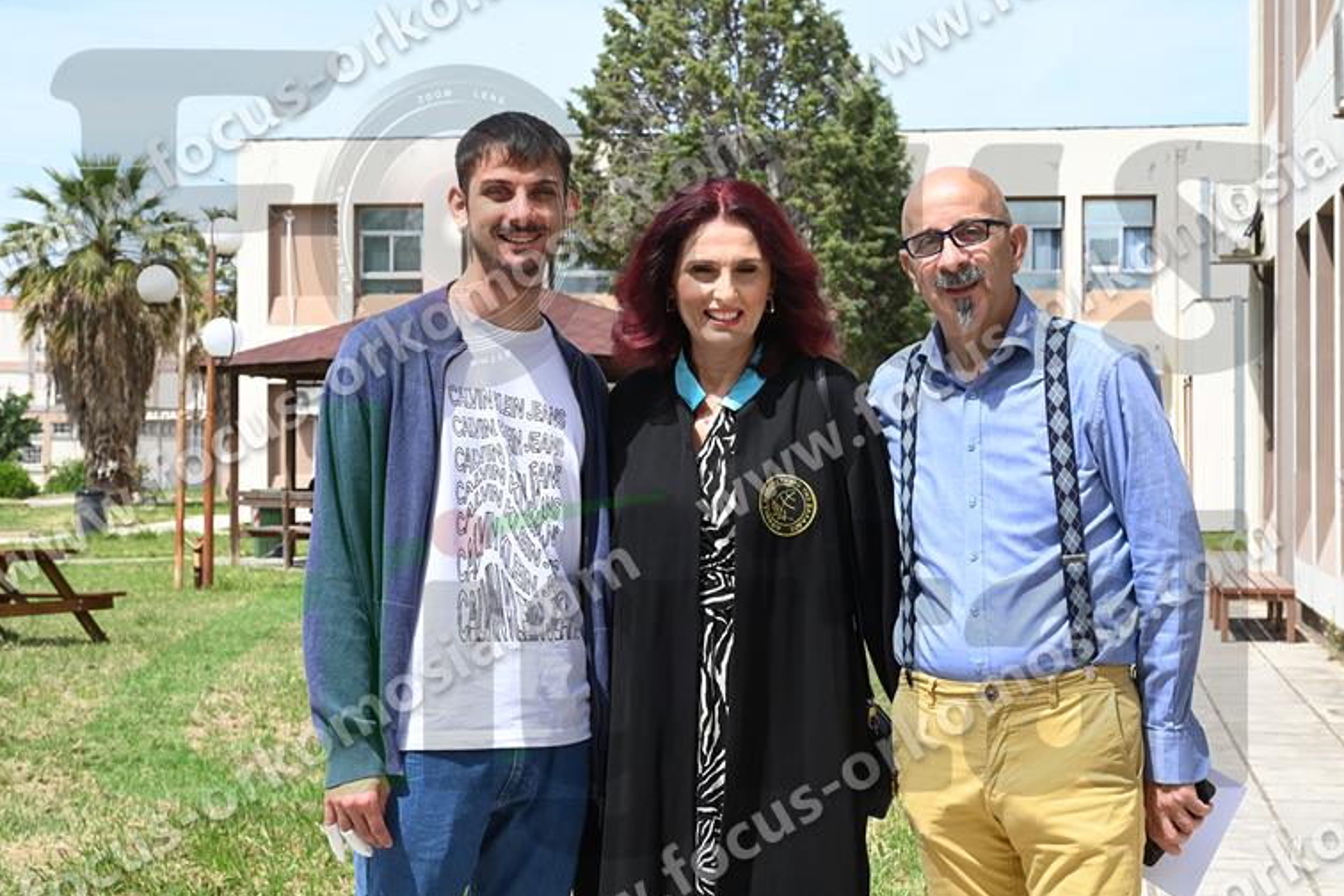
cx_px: 681
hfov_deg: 31.0
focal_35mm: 65
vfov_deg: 20.9
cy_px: 451
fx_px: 2426
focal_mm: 64
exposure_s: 1/160
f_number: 13
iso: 250
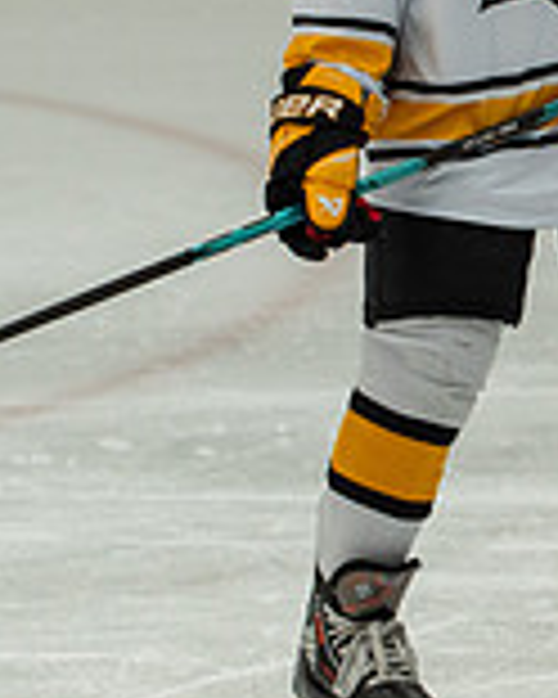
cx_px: 976
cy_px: 340
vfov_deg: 3.3
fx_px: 12241
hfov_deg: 2.6
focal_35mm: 593
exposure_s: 1/1600
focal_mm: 113
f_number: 3.5
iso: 800
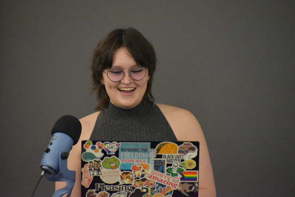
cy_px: 98
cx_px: 148
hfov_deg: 6.9
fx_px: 2458
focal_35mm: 300
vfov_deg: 4.6
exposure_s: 1/400
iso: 12800
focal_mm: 200
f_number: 5.3
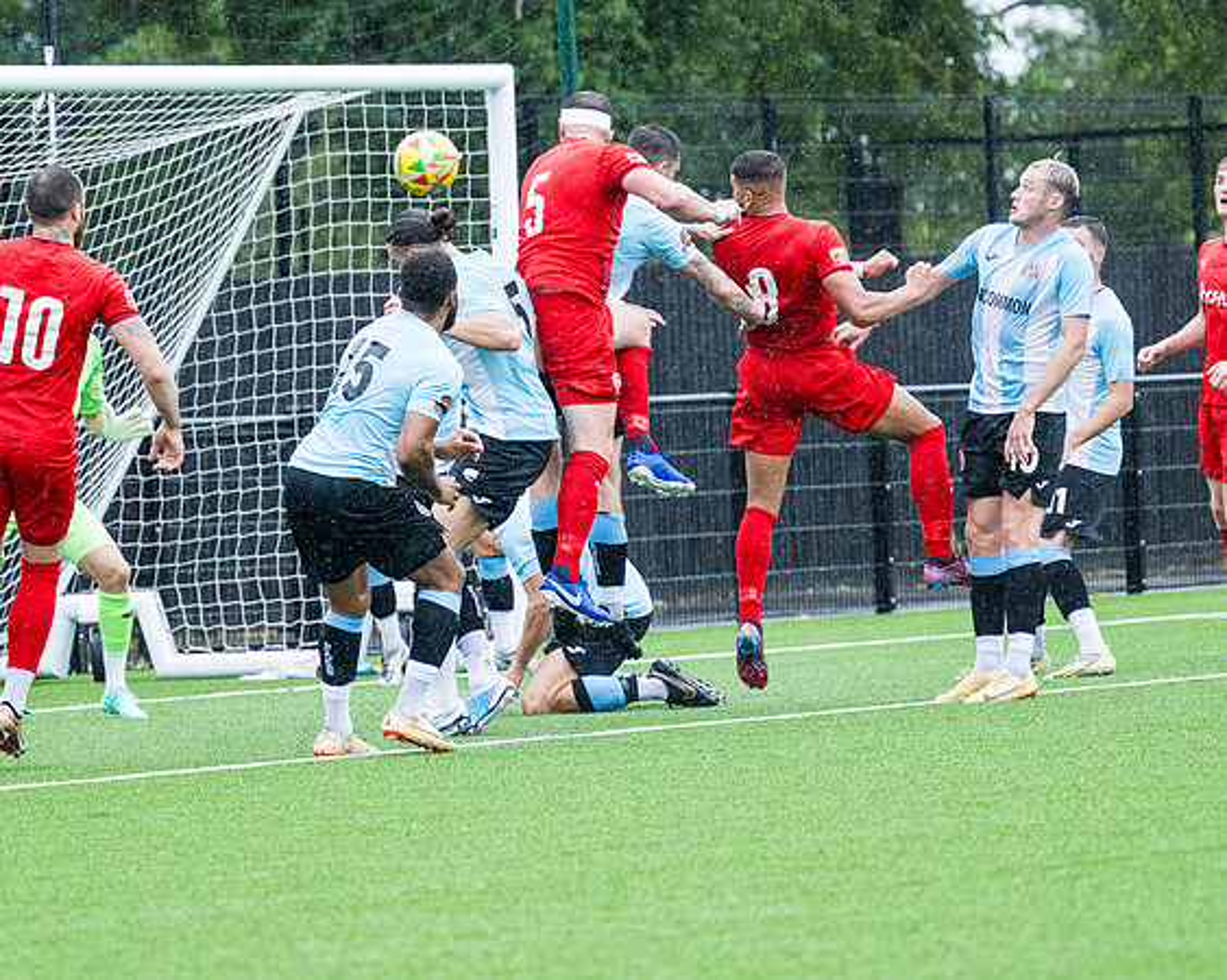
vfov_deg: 5.3
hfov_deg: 6.7
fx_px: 10547
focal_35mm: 291
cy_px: 476
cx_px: 500
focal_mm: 160
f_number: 4
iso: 1000
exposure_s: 1/1250
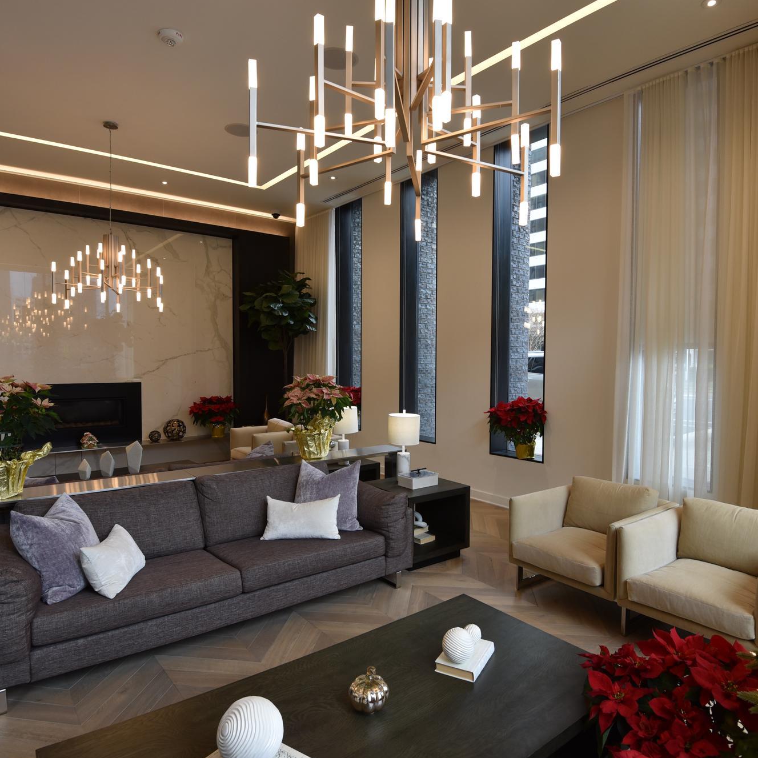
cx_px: 402
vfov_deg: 72.1
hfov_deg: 72.1
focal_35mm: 21
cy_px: 380
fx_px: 520
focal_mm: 16
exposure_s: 1/100
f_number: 5
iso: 400
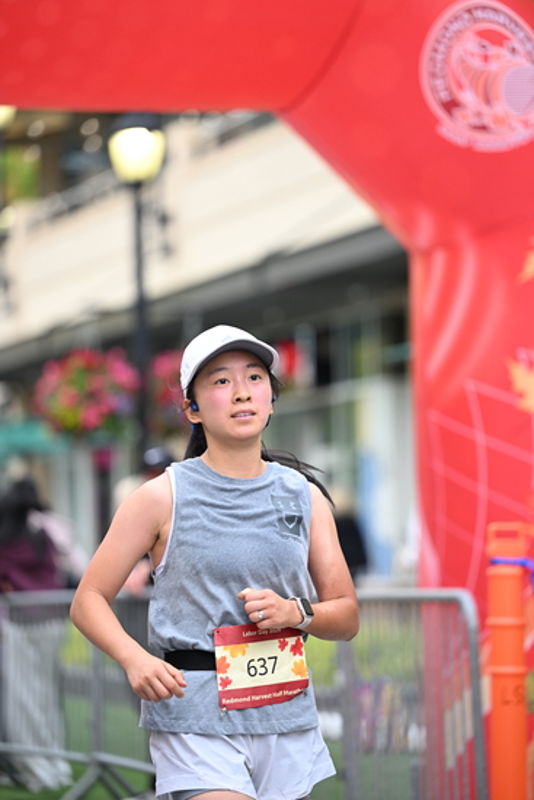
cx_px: 267
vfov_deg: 14.6
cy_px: 400
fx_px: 3113
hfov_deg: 9.8
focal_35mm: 140
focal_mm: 140
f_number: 2.8
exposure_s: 1/1600
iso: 1000
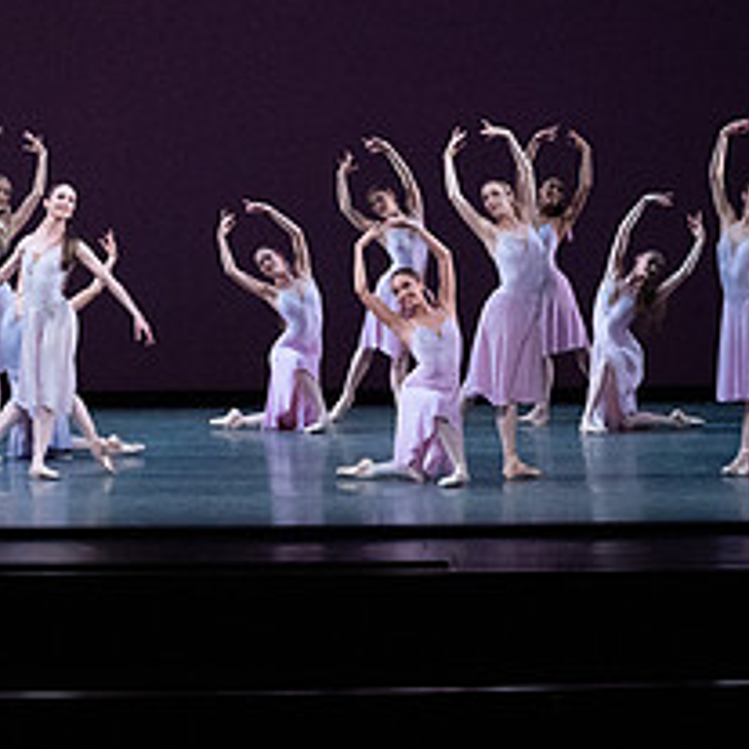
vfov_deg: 10.4
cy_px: 56
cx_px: -36
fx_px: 4088
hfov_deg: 10.4
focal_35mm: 167
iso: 12800
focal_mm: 70
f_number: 9
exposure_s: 1/400
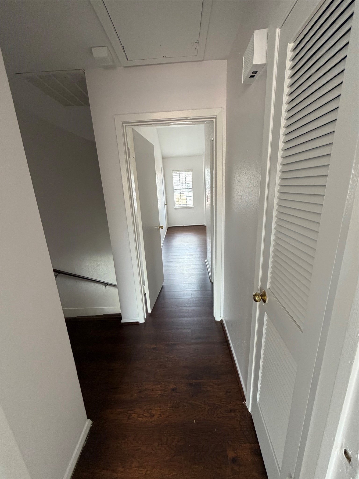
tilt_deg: -12.9
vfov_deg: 102.1
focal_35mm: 14
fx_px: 194
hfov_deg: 85.7
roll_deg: +4.1
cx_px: 180
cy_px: 240
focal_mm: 2.22
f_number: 2.2
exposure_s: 1/106
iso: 320
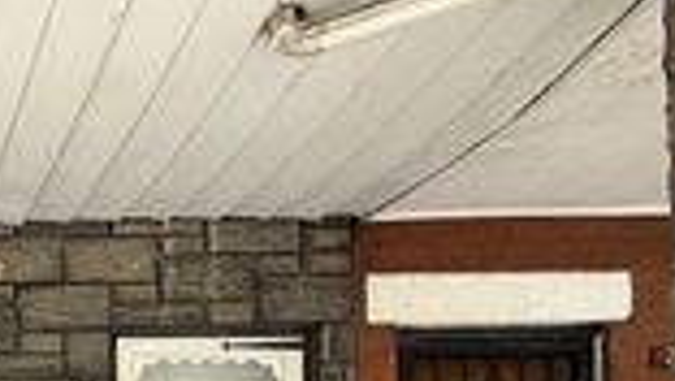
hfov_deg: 32.1
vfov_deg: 20.0
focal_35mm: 49
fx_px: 878
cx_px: -199
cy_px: 621
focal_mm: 2.22
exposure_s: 1/206
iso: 40
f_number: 2.2
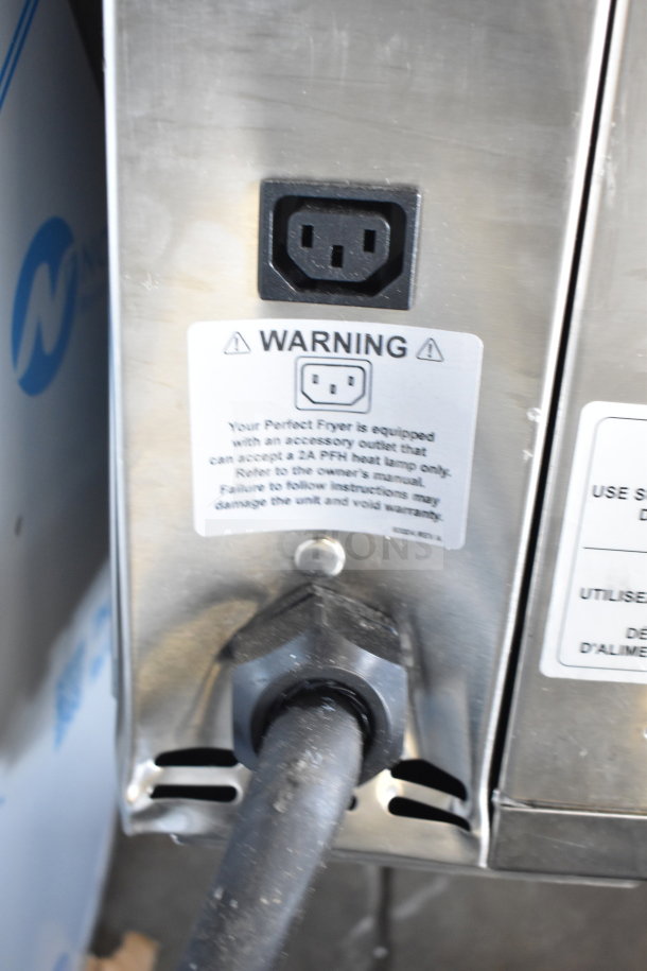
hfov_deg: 31.9
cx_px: 324
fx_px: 1132
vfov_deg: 46.4
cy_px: 486
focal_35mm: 42
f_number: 4.2
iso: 2000
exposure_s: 1/50
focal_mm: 28
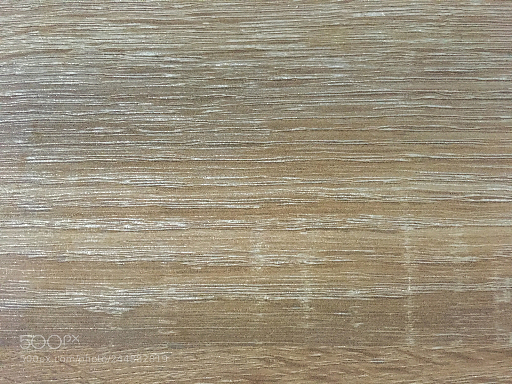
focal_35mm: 29
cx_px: 256
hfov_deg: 61.7
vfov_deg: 48.2
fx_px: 429
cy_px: 192
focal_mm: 4.15
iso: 400
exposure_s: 1/17
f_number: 2.2
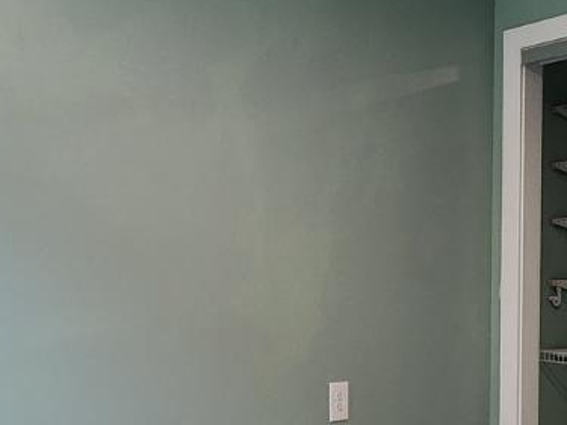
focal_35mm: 52
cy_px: 332
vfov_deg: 27.5
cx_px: 396
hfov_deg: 36.3
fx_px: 851
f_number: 2.2
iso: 200
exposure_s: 1/60
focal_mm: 2.2
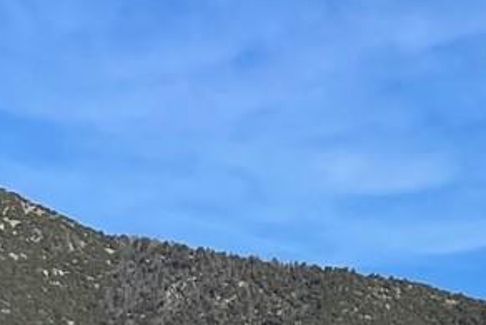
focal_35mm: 148
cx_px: 1200
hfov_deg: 11.3
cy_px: 380
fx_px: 1999
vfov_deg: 9.2
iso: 32
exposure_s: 1/3401
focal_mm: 4.2
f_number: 1.6
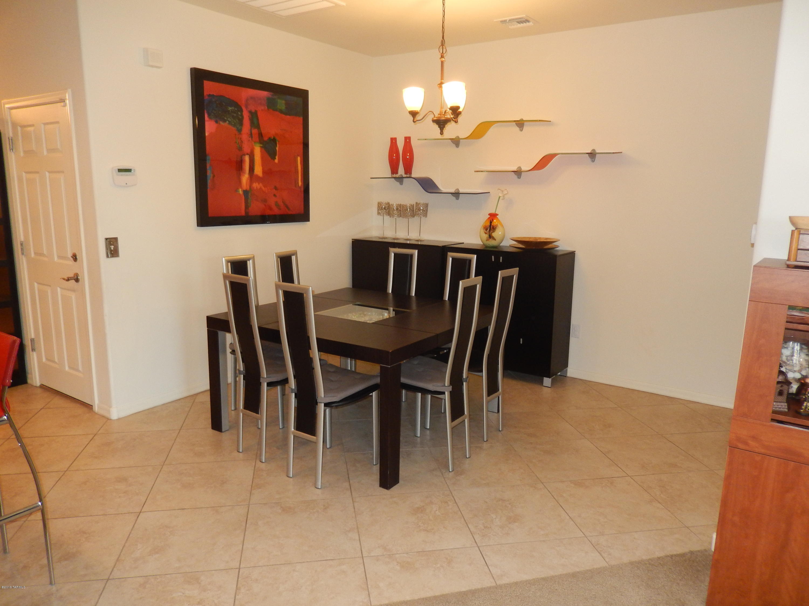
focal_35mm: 25
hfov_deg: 69.4
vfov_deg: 54.9
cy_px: 303
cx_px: 404
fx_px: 584
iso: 250
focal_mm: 4.5
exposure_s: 1/30
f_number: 3.4
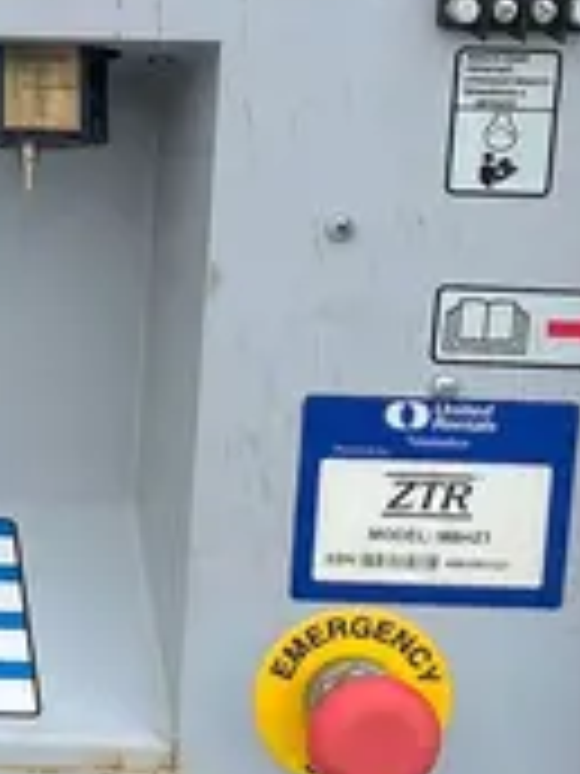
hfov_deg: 12.2
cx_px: -468
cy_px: -106
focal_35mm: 111
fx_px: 2480
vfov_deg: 17.1
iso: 50
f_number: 1.6
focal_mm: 5.1
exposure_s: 1/1832
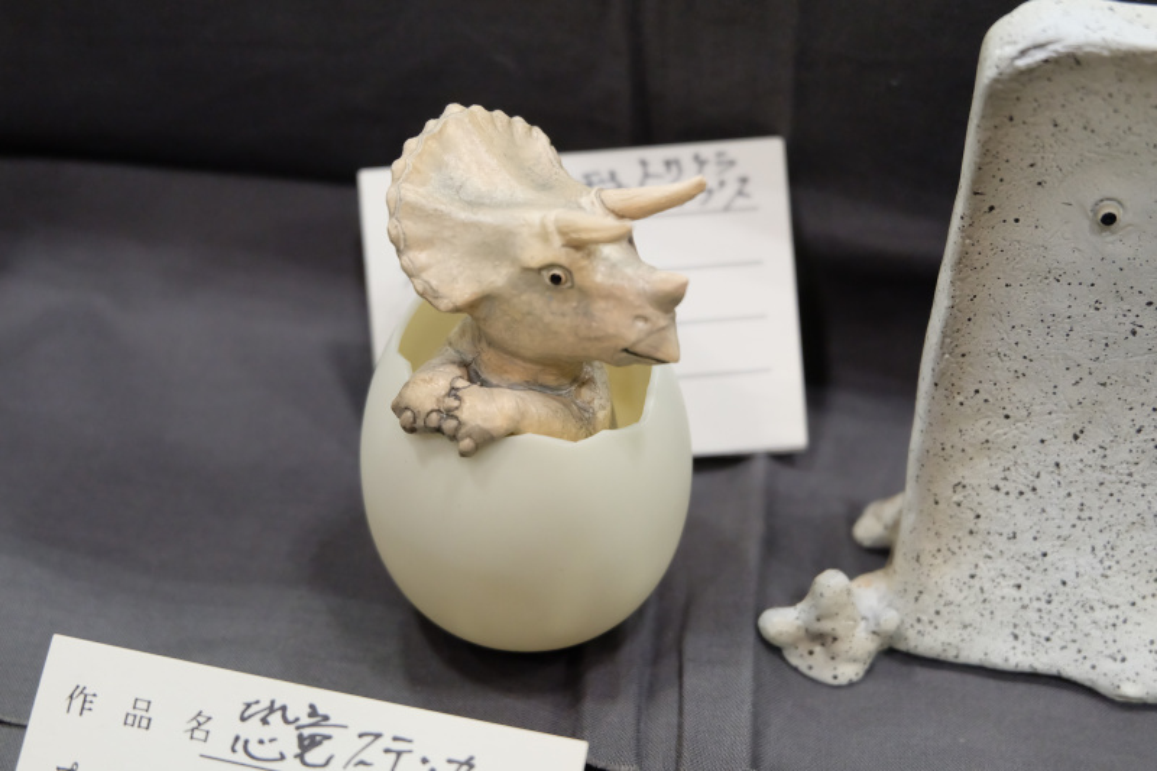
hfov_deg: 40.4
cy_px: 386
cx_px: 578
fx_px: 1574
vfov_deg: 27.5
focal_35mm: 49
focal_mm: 32.5
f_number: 5
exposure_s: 1/75
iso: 3200
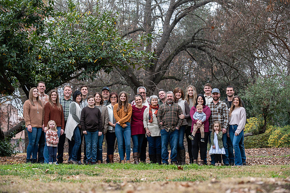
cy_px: 96
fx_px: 765
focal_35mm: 95
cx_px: 145
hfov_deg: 21.5
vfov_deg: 14.4
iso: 200
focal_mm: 95
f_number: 4
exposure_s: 1/125
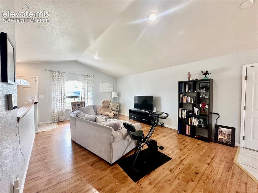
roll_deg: -0.5
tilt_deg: -1.6
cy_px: 96
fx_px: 104
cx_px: 129
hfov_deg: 102.1
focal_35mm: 14
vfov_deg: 85.6
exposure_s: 1/120
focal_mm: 2.22
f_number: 2.2
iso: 250
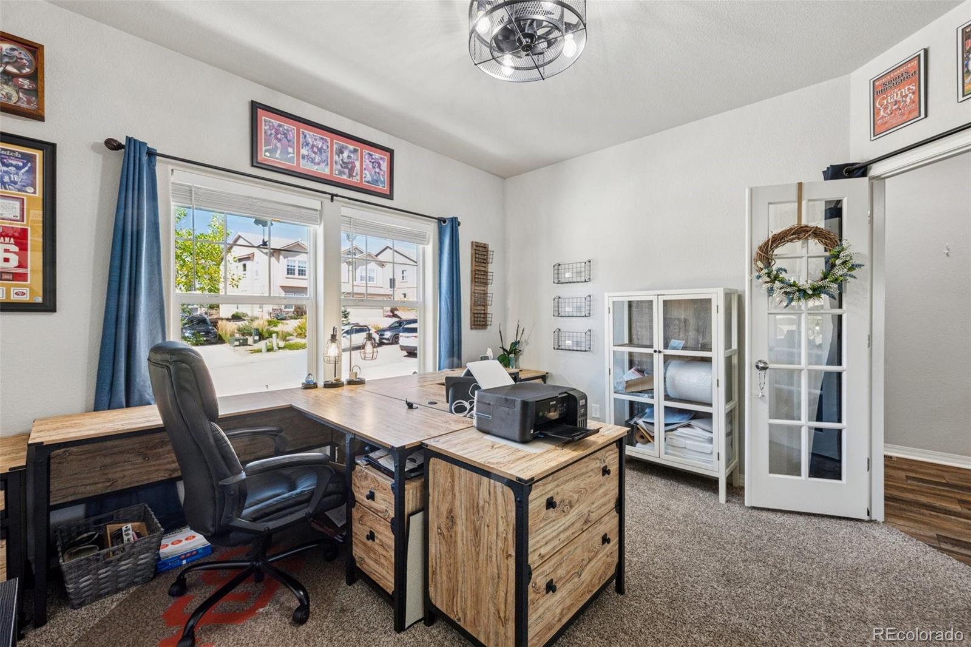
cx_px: 486
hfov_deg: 100.4
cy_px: 324
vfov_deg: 77.3
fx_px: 404
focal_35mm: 15
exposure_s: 1/13
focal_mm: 15
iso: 800
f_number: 11
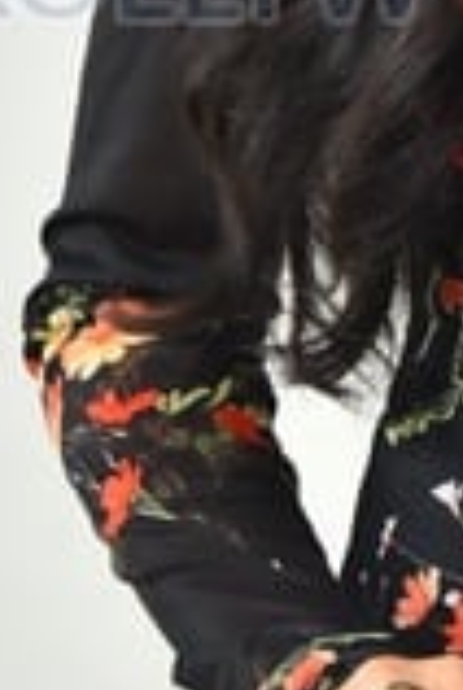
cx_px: 830
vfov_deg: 5.2
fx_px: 7510
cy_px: -70
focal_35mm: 391
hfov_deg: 3.5
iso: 2500
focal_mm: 86
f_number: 5.6
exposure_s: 1/100
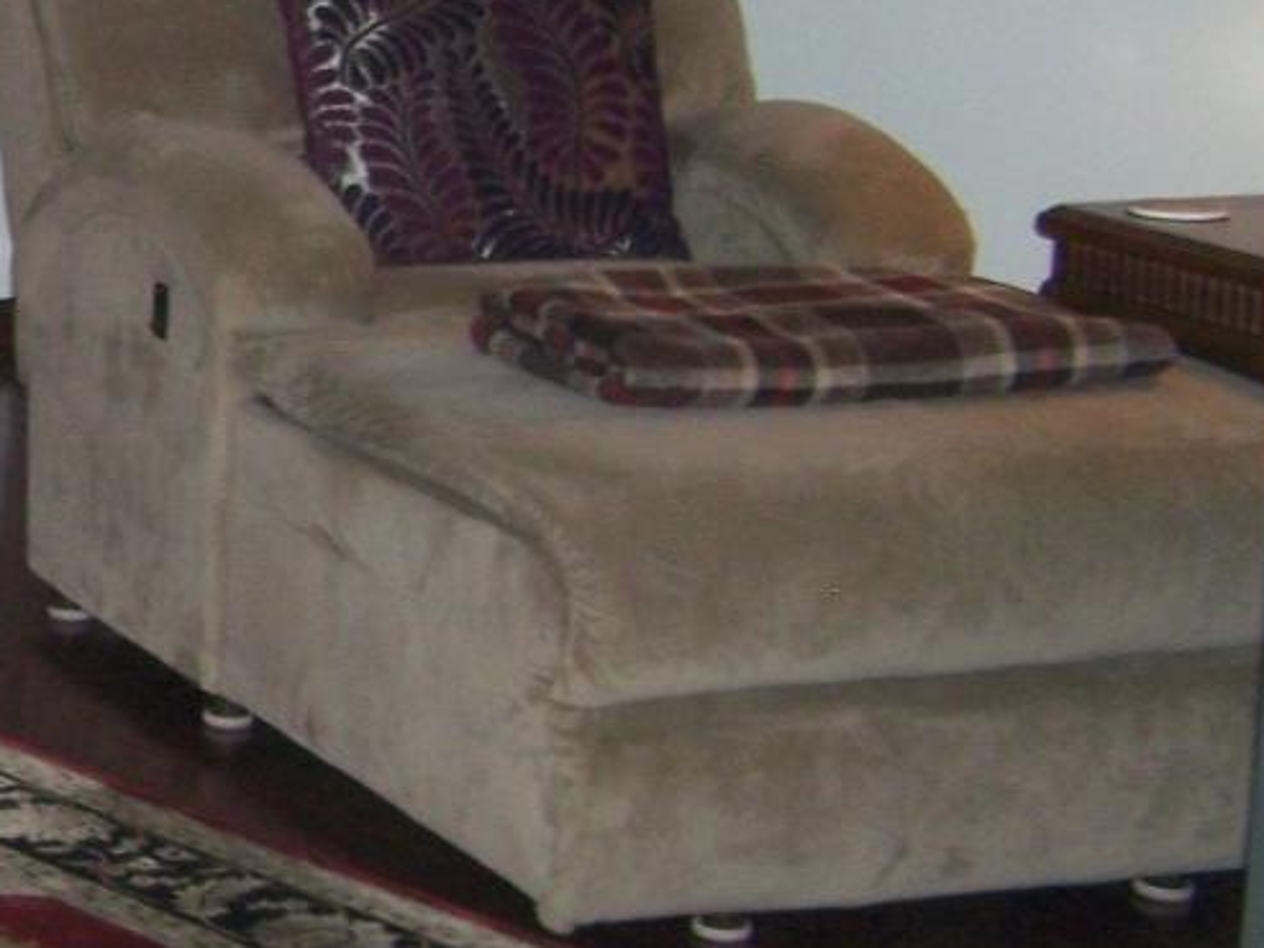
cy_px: 387
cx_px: -554
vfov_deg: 13.3
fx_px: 4054
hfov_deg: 16.4
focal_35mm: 111
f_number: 2.8
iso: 160
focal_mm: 6.3
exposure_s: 1/60
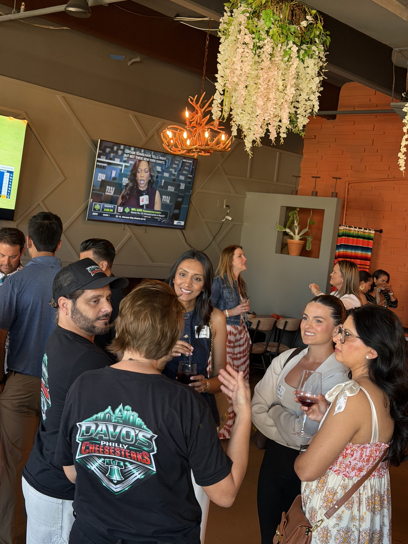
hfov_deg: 30.3
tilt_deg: -3.3
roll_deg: -6.2
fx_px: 754
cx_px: 204
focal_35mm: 48
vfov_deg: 39.7
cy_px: 272
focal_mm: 6.76
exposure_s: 1/40
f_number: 1.78
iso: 200
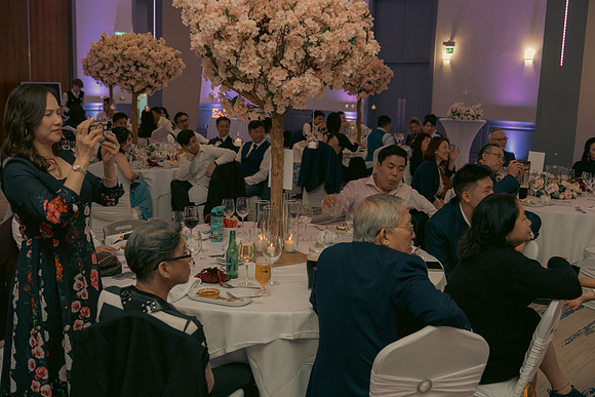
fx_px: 661
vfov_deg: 33.4
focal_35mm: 40
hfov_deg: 48.4
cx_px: 298
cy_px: 198
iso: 2500
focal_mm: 40
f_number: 3.5
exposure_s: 1/160
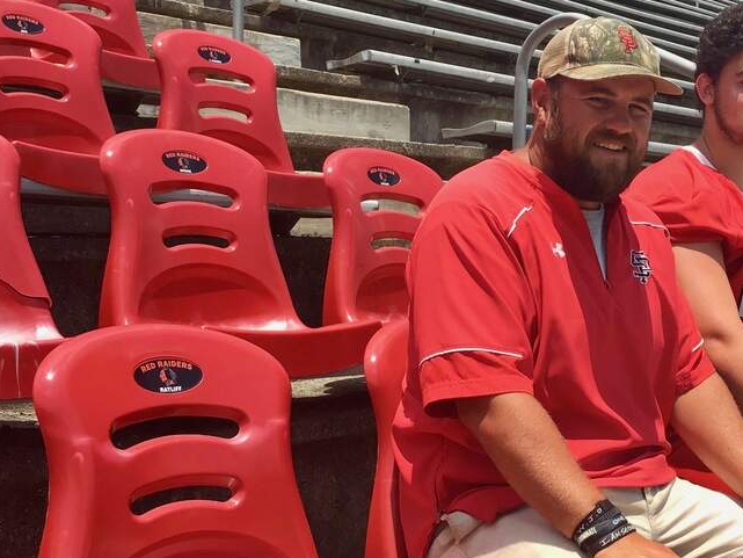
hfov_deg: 33.1
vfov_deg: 25.2
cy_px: 307
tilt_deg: -3.3
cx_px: 468
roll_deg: -2.2
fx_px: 1245
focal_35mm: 58
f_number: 2.4
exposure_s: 1/876
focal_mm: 3.3
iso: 25
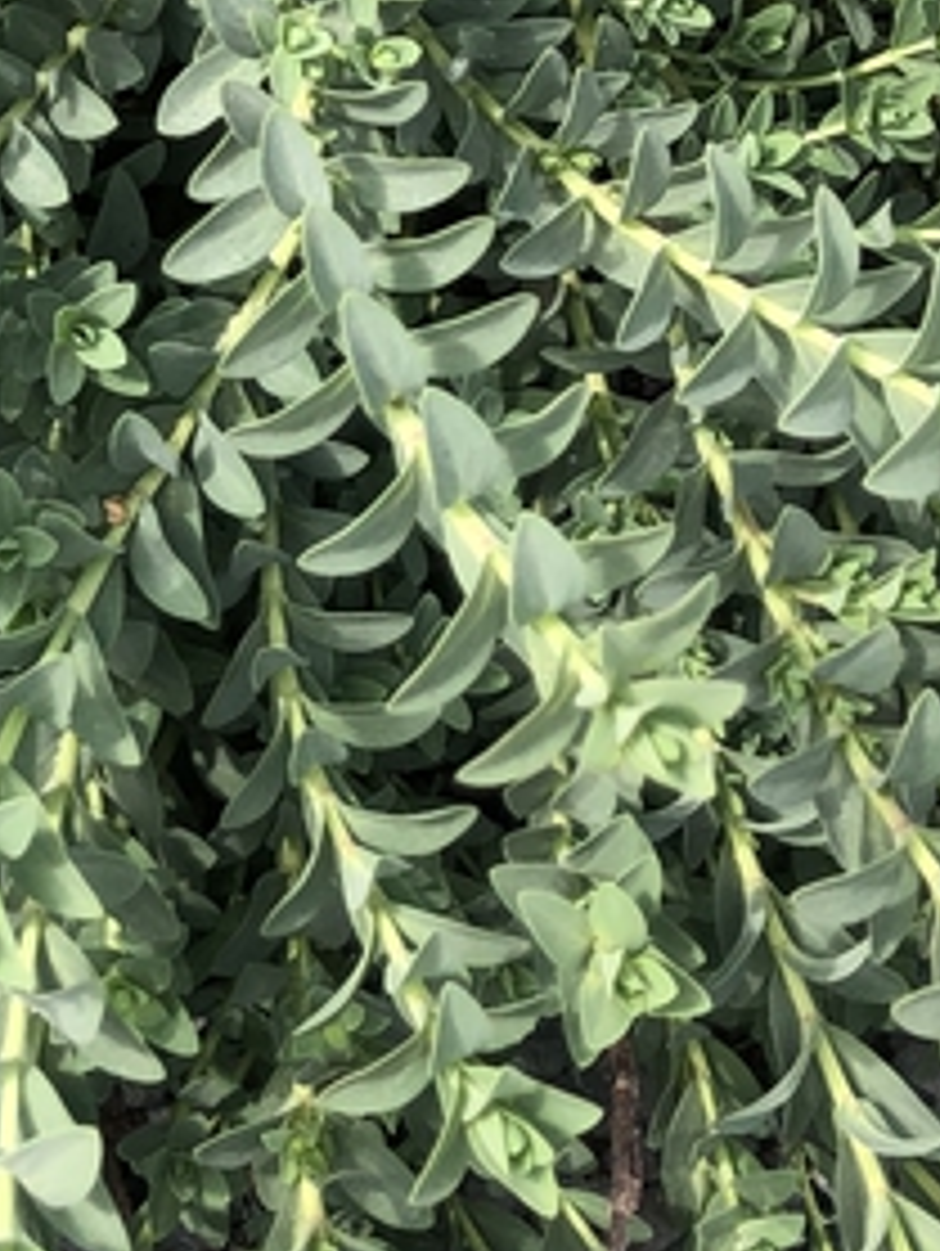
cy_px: -994
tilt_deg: -43.0
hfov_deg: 14.0
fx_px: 3724
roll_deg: +0.1
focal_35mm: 103
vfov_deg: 16.1
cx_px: -184
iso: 20
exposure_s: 1/585
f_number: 1.8
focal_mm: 3.99
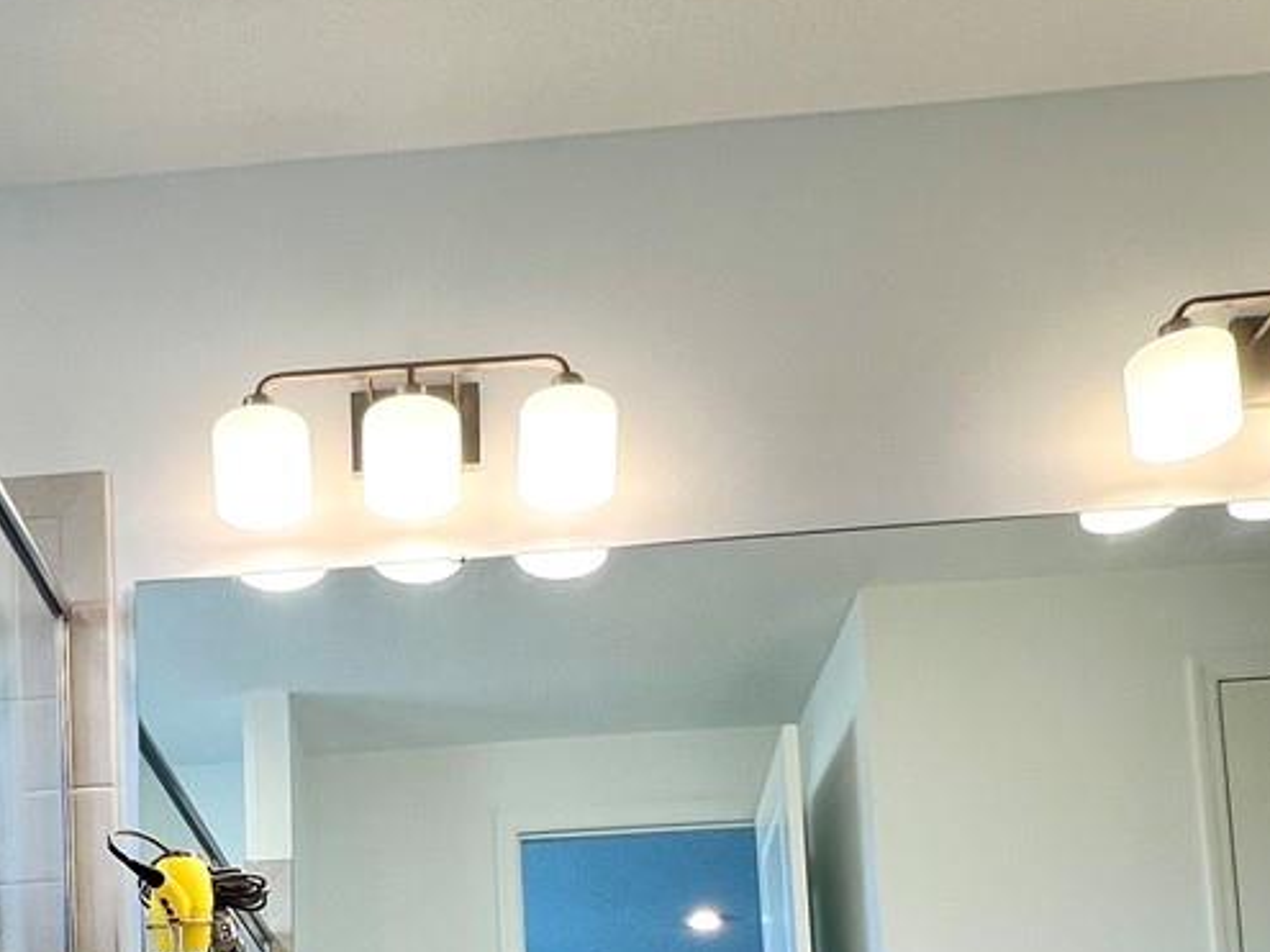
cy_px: 1214
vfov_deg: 28.6
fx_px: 1541
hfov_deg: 43.8
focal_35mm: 42
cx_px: 364
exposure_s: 1/120
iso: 64
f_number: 1.8
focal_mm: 1.57
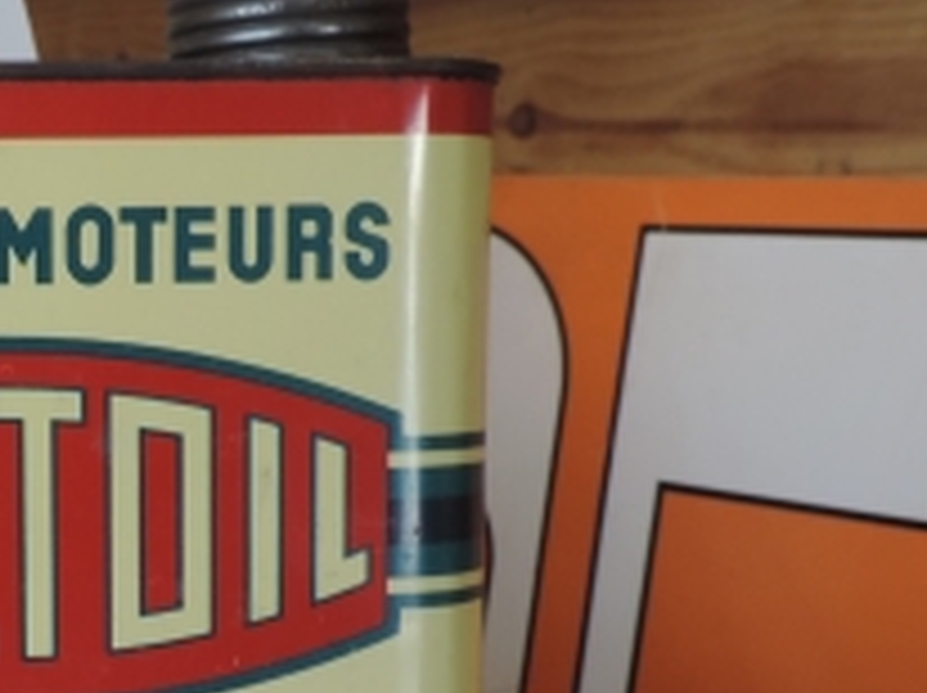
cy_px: 500
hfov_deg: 26.1
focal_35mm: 70
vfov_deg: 20.8
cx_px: -32
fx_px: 1872
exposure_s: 1/30
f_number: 3
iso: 125
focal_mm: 4.3
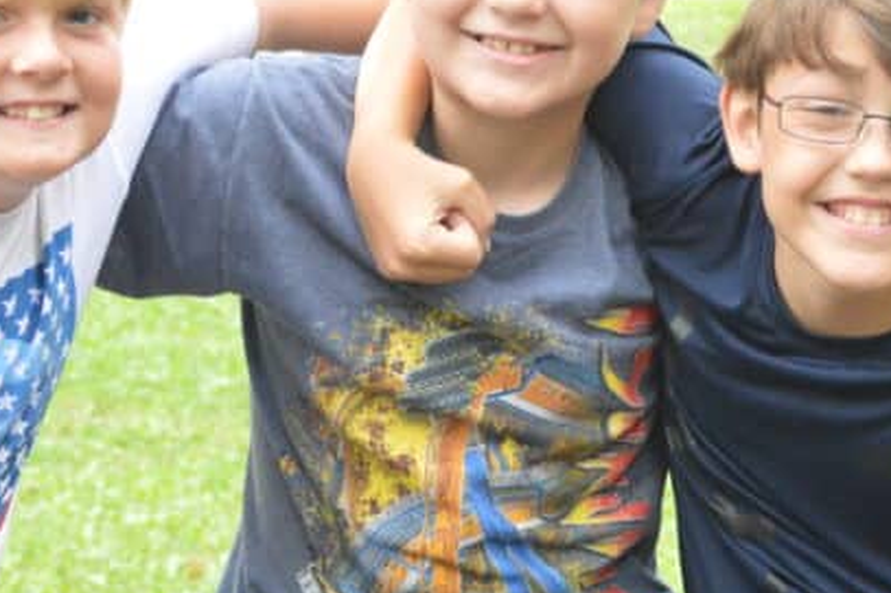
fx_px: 3736
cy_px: 454
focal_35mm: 151
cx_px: 390
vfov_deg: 9.1
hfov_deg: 13.6
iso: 3200
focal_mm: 40
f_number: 5.3
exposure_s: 1/400
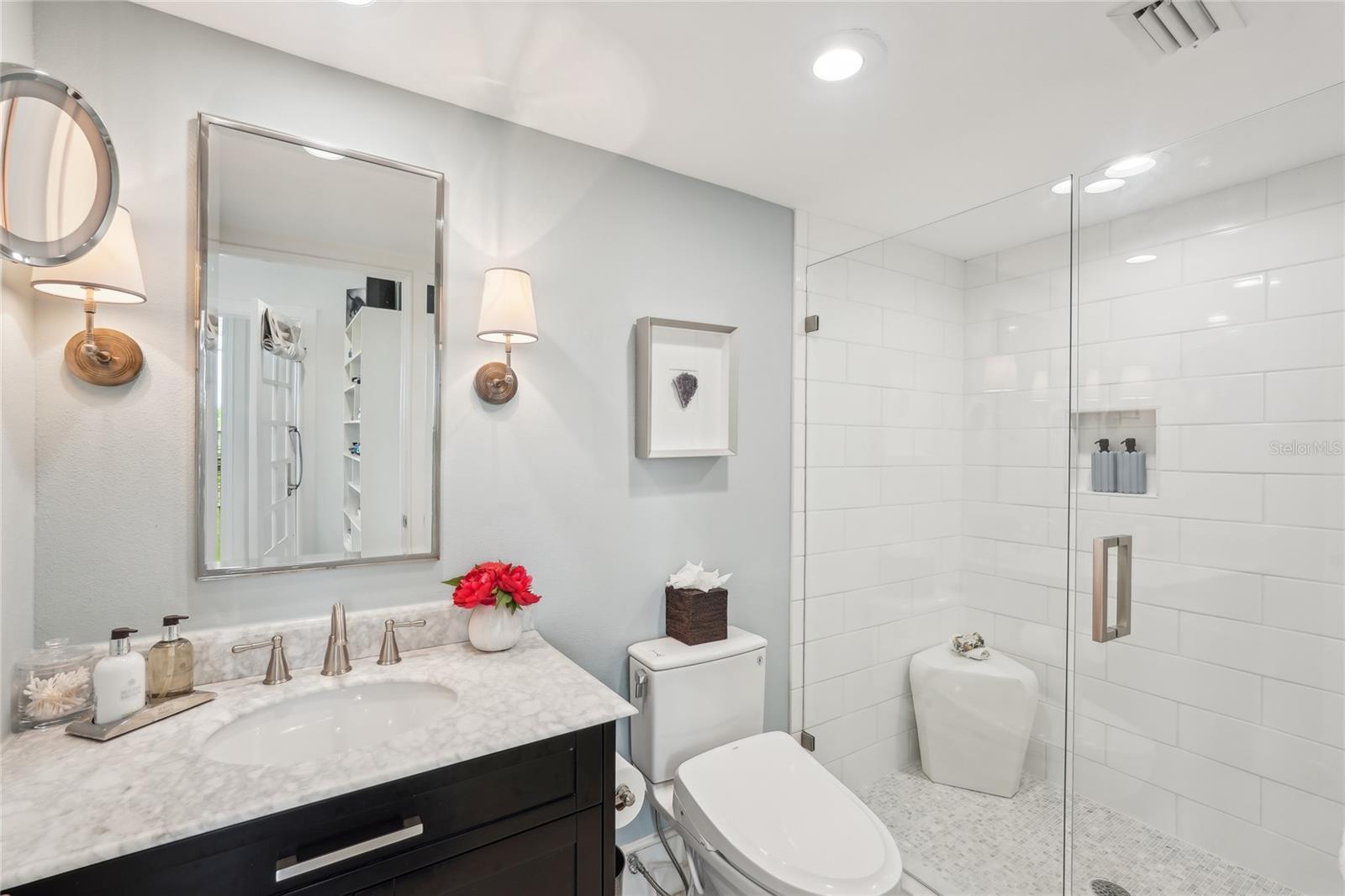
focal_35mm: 16
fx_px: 598
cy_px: 448
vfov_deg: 73.7
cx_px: 672
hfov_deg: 96.7
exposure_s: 1/30
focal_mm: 16
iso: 400
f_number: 8
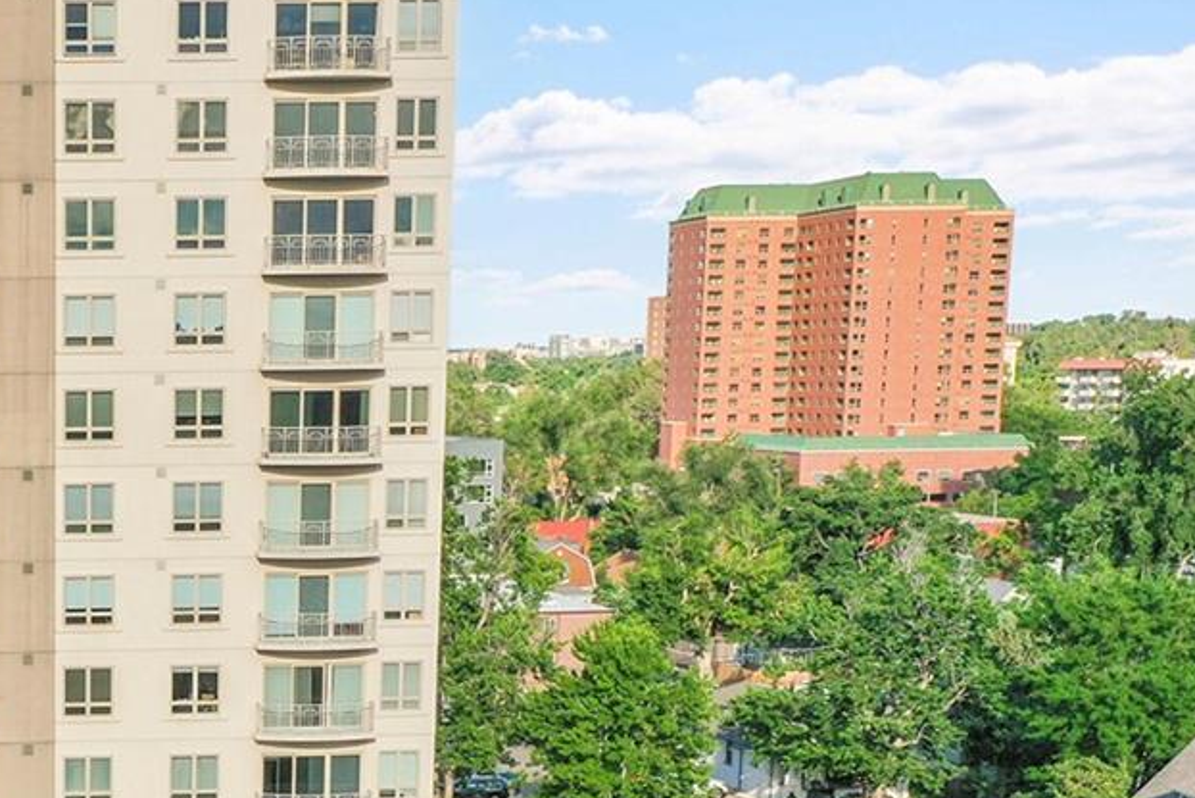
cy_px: 860
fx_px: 2390
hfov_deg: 26.0
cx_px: -108
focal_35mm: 72
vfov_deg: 18.3
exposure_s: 1/500
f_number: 5.6
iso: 100
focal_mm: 10.26
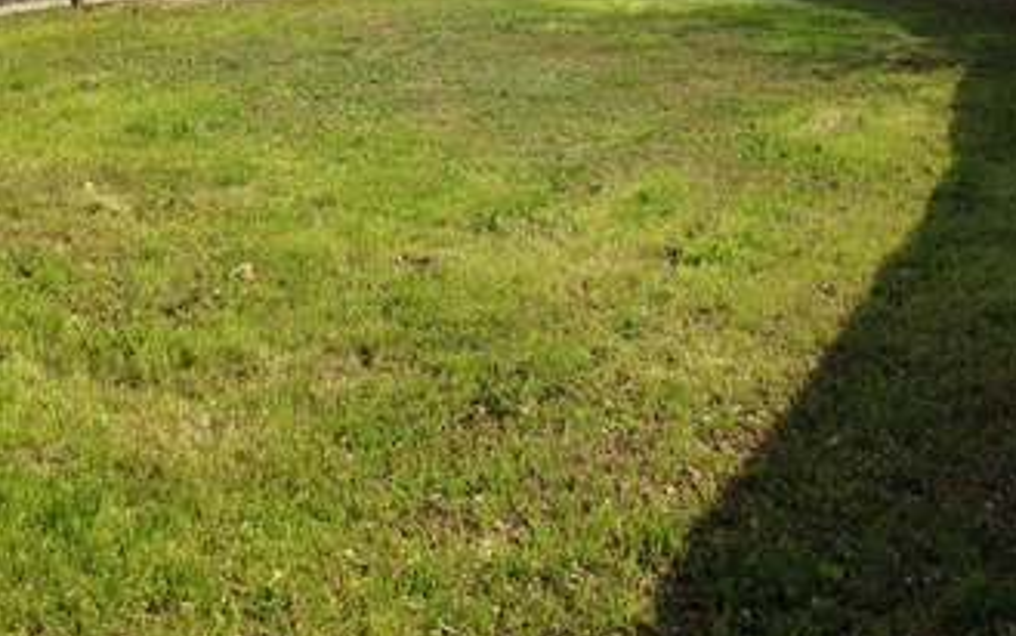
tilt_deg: -8.4
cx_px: 553
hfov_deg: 39.5
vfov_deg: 24.5
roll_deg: +1.2
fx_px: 1413
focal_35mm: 51
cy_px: 34
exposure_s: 1/1466
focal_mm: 4.12
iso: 50
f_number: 2.4
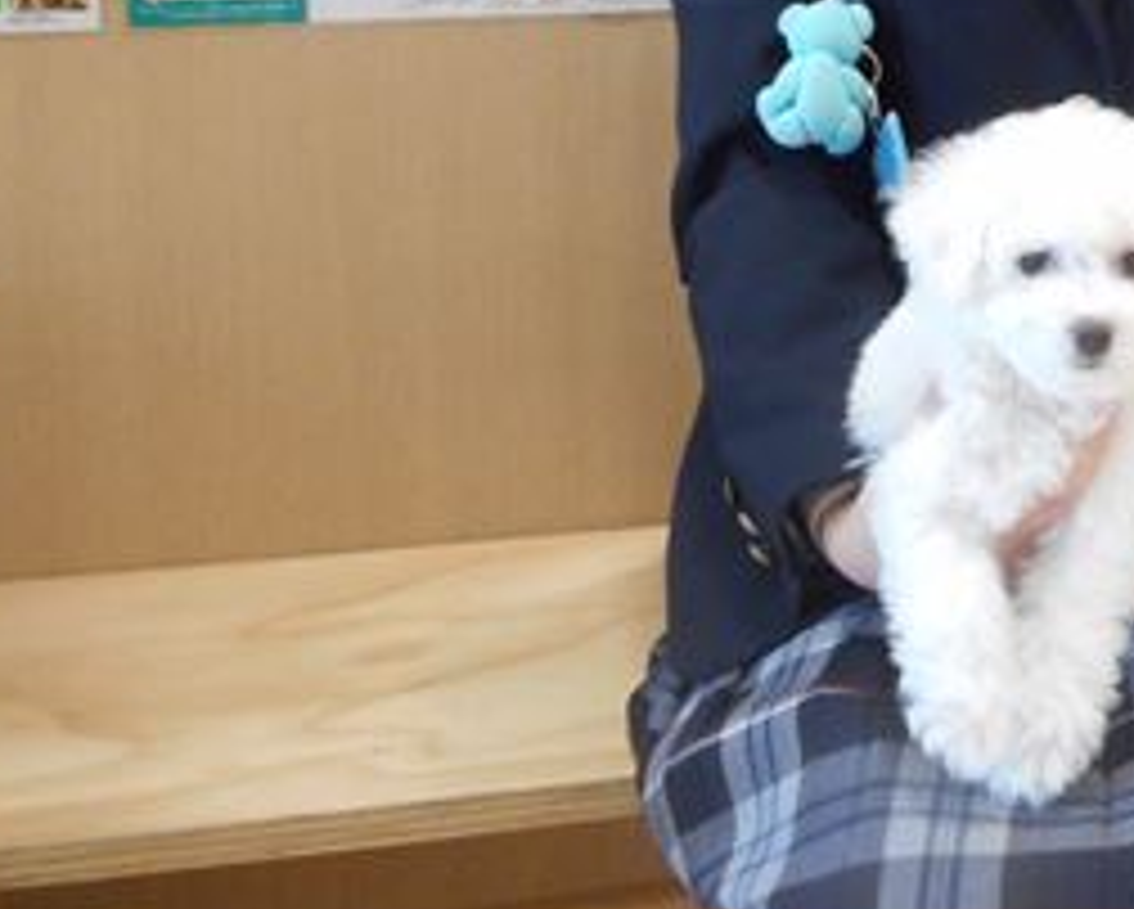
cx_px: 1148
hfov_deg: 30.1
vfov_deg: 24.9
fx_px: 1948
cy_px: -22
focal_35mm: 58
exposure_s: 1/30
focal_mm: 4.5
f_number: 3.7
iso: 400
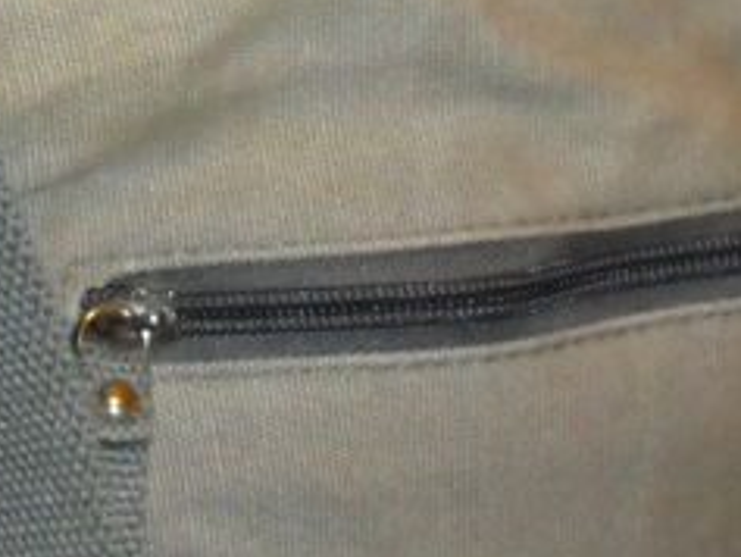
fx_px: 2442
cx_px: 316
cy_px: 438
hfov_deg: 17.2
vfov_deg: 12.9
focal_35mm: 114
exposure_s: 1/45
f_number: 3.5
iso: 400
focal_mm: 4.9
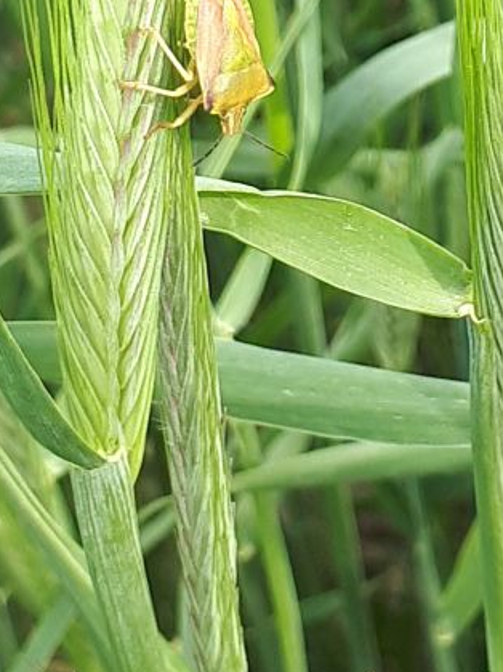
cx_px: 428
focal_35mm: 88
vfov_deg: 20.8
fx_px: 1706
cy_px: -124
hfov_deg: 16.6
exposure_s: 1/221
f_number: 1.9
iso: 40
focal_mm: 3.6
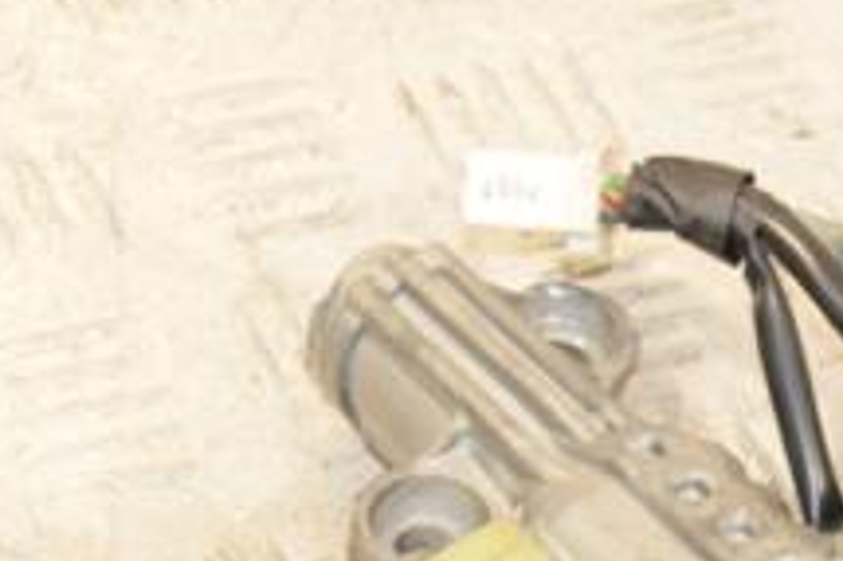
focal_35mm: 176
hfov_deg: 11.5
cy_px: 569
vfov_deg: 7.8
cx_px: 1004
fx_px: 4118
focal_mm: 42
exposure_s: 1/200
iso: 1600
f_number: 8
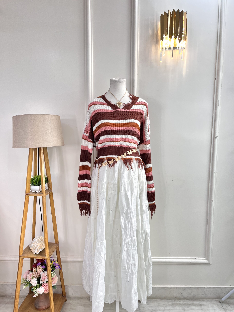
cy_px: 156
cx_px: 117
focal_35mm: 26
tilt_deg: -7.0
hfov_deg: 53.1
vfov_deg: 67.3
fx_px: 234
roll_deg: -1.1
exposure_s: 1/100
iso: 80
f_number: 1.6
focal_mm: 5.1
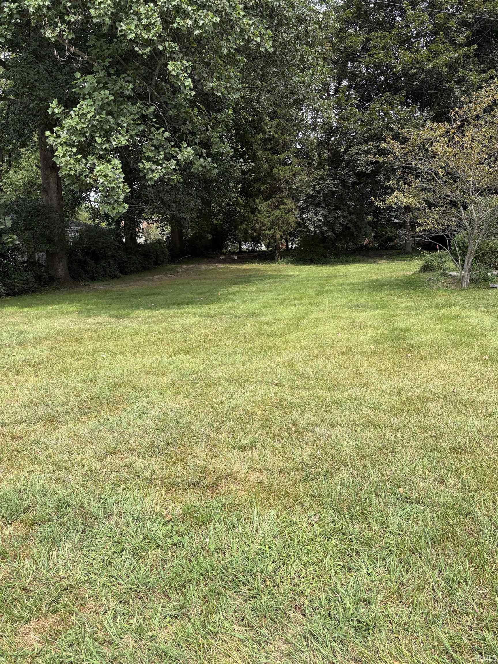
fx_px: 499
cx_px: 249
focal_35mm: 26
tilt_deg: -8.2
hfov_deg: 53.1
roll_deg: +0.0
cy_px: 332
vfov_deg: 67.3
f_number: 1.6
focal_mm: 5.96
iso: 50
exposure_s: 1/861
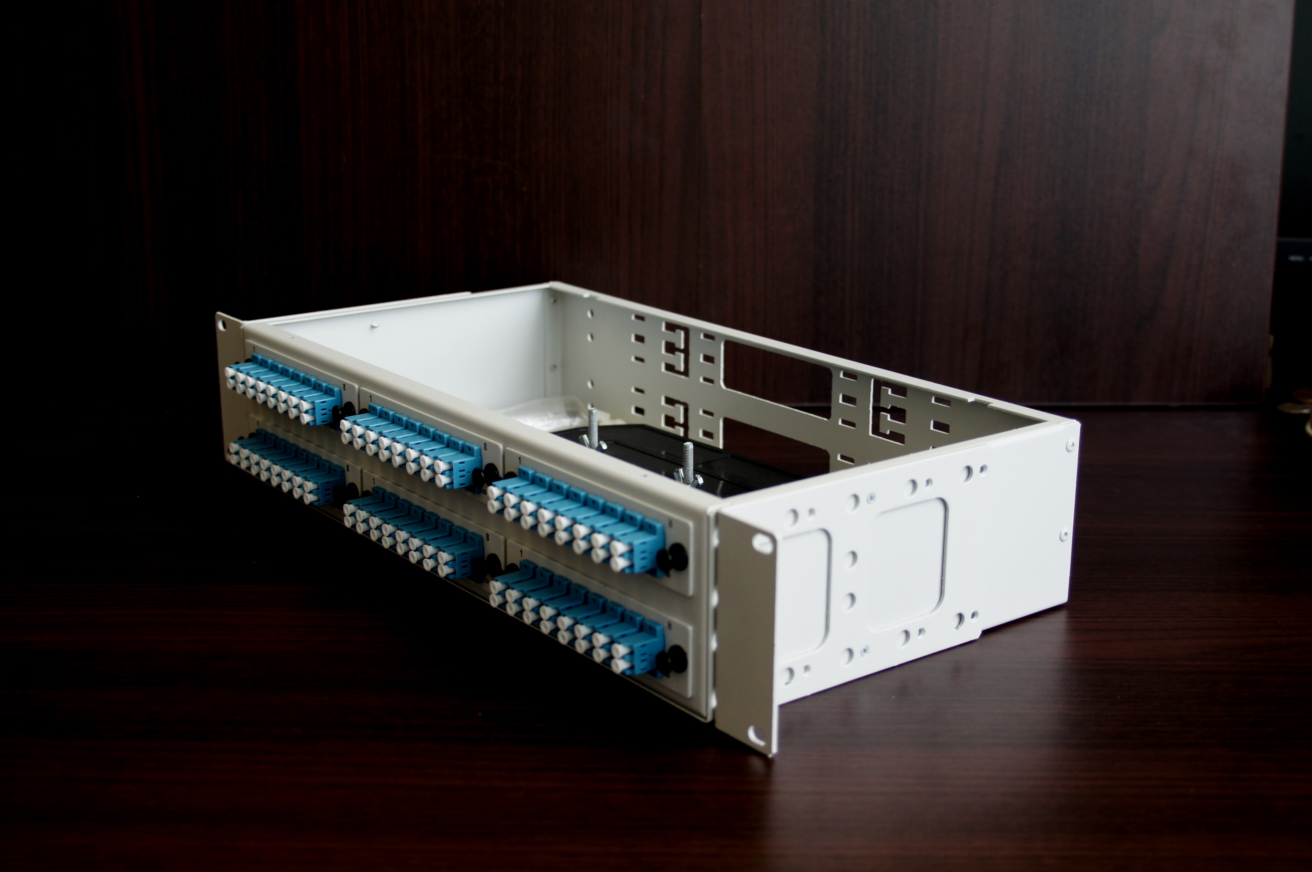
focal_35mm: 45
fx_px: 1638
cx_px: 656
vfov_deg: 29.8
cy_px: 436
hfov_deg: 43.6
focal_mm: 30
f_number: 4
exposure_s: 1/50
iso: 250
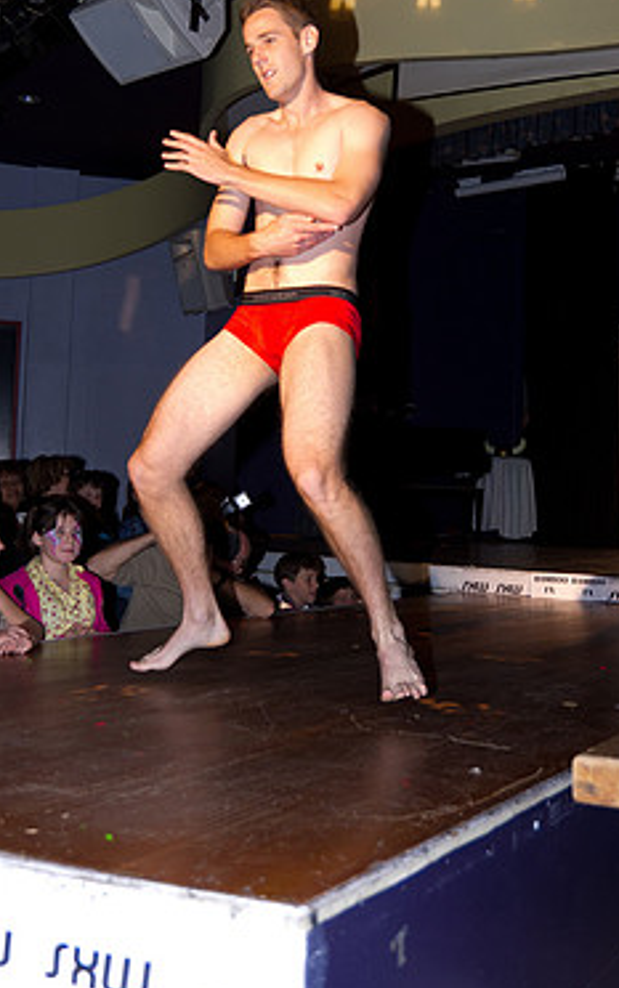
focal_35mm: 48
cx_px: 307
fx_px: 1294
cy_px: 409
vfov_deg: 41.7
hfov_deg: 26.9
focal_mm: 25.63
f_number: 2.8
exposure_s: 1/180
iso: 640
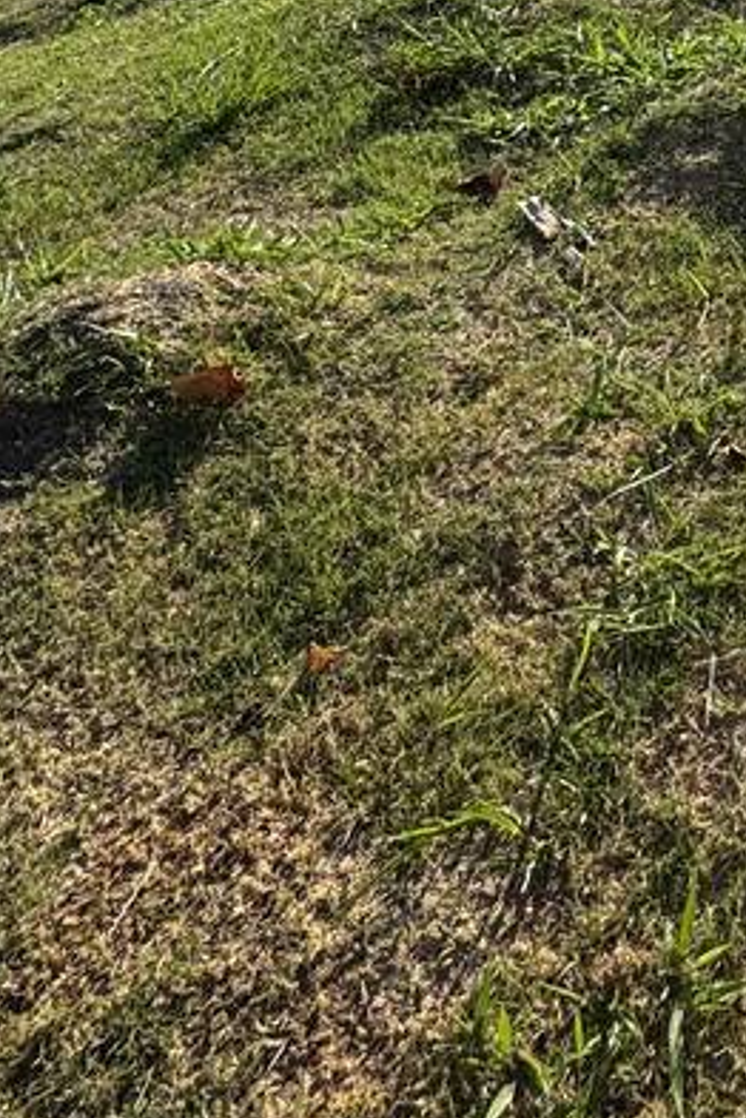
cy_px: -230
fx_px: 1243
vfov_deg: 36.8
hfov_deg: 28.6
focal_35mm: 40
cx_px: 914
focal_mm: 2.22
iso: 50
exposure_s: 1/2208
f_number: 2.2
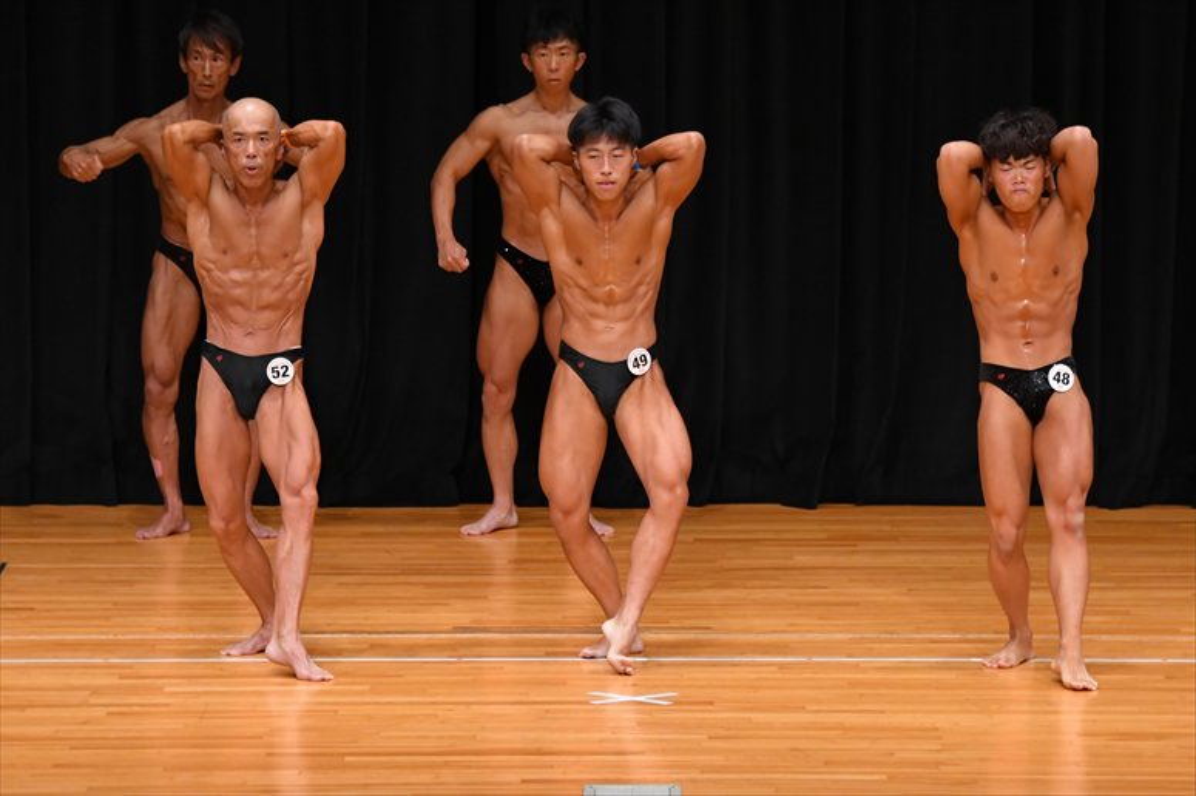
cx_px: 598
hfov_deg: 8.1
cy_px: 398
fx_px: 8468
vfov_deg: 5.4
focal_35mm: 255
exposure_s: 1/400
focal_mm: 170
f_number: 5.6
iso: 3200
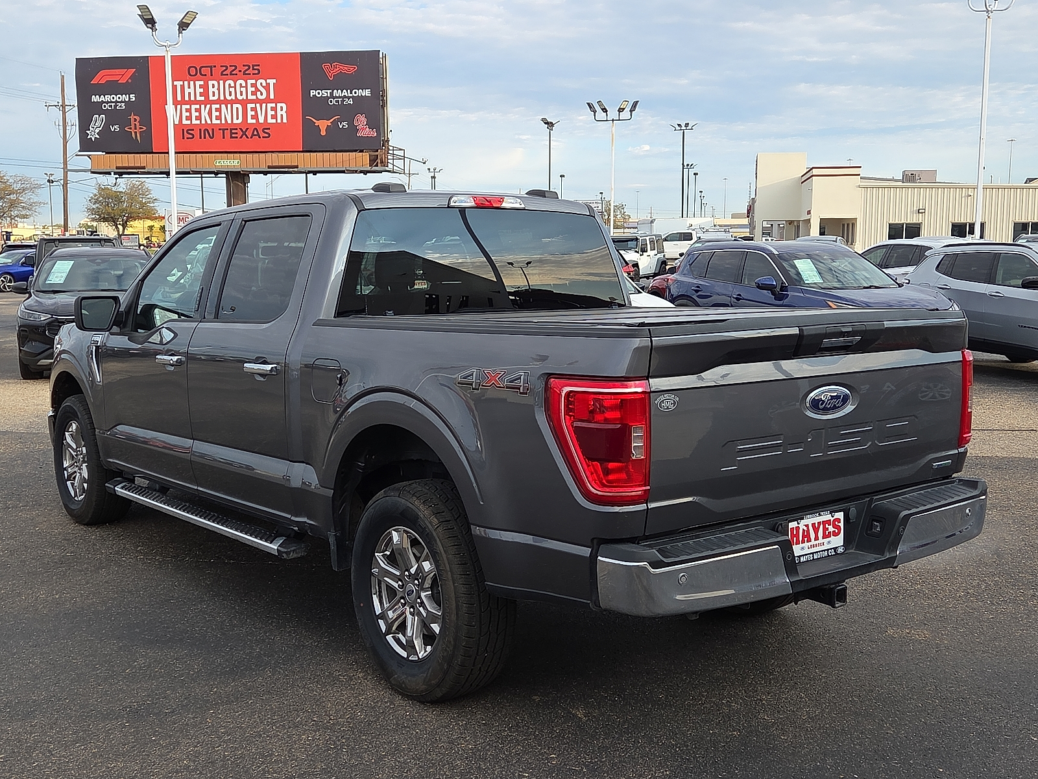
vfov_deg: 36.8
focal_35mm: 39
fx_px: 1169
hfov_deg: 47.9
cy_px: 390
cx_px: 519
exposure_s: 1/1429
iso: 76
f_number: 1.8
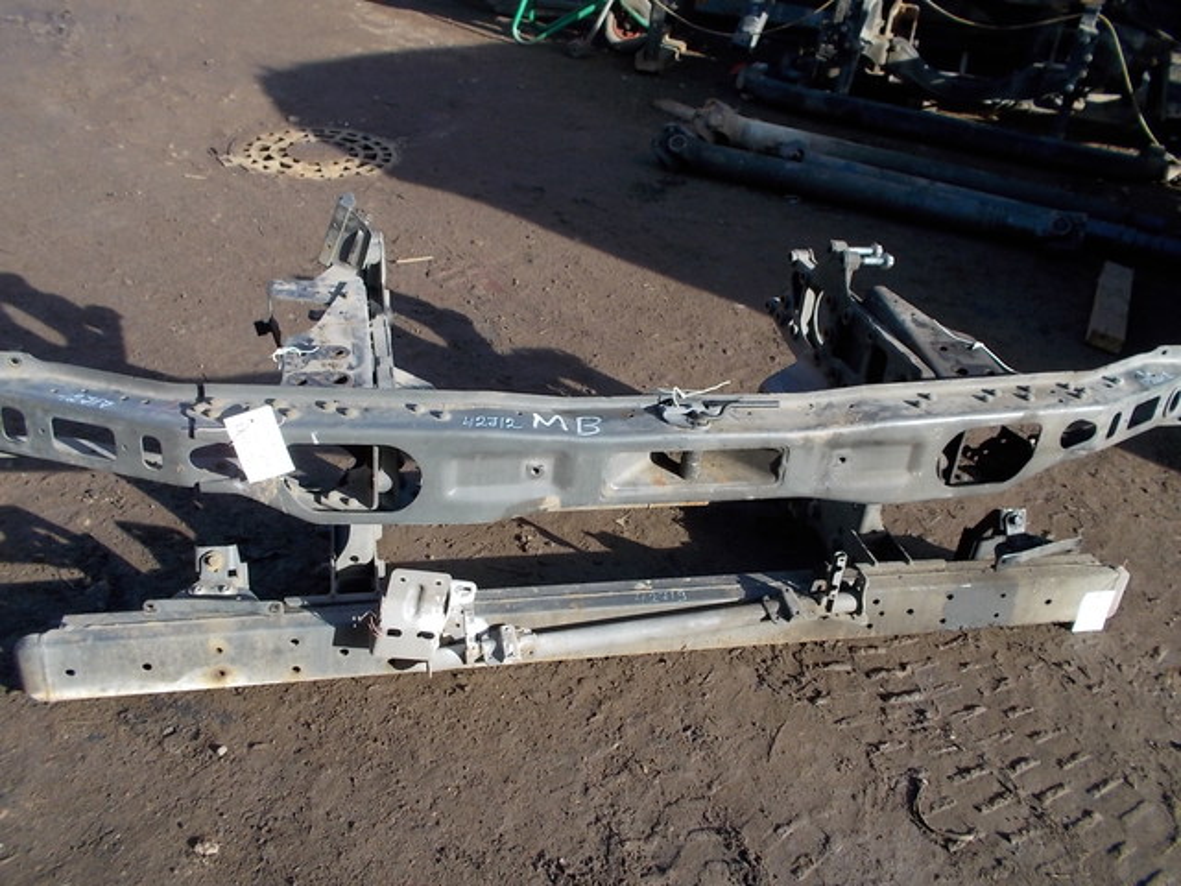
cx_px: 590
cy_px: 443
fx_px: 989
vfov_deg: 48.2
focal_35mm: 29
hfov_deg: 61.7
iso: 80
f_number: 3.3
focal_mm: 4.1
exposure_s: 1/250
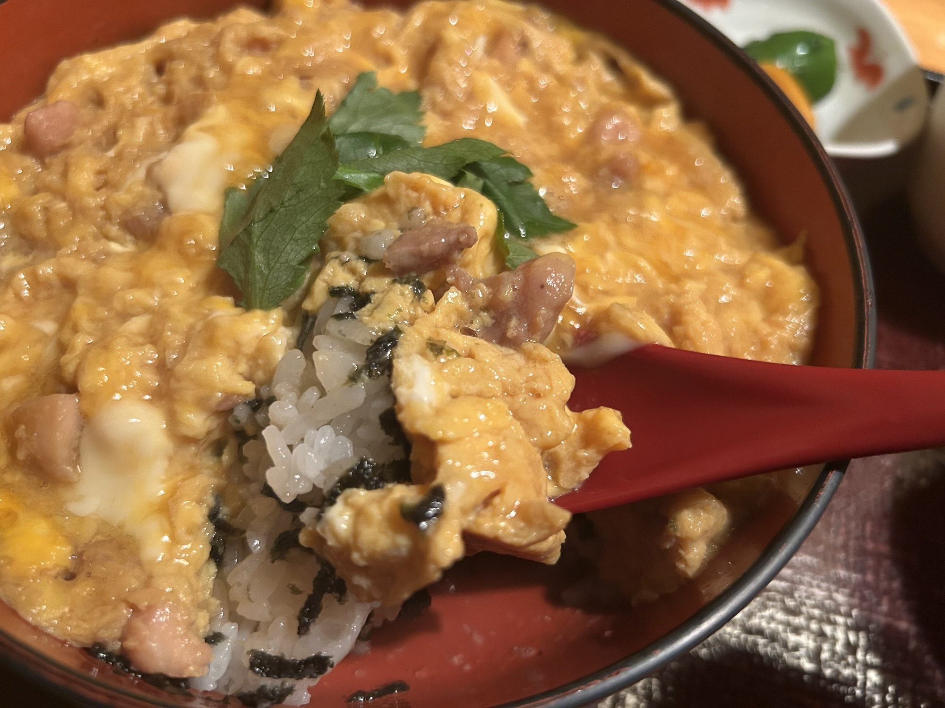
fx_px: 710
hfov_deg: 67.3
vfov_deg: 53.1
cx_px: 472
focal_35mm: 26
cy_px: 354
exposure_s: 1/50
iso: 320
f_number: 1.5
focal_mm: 5.7
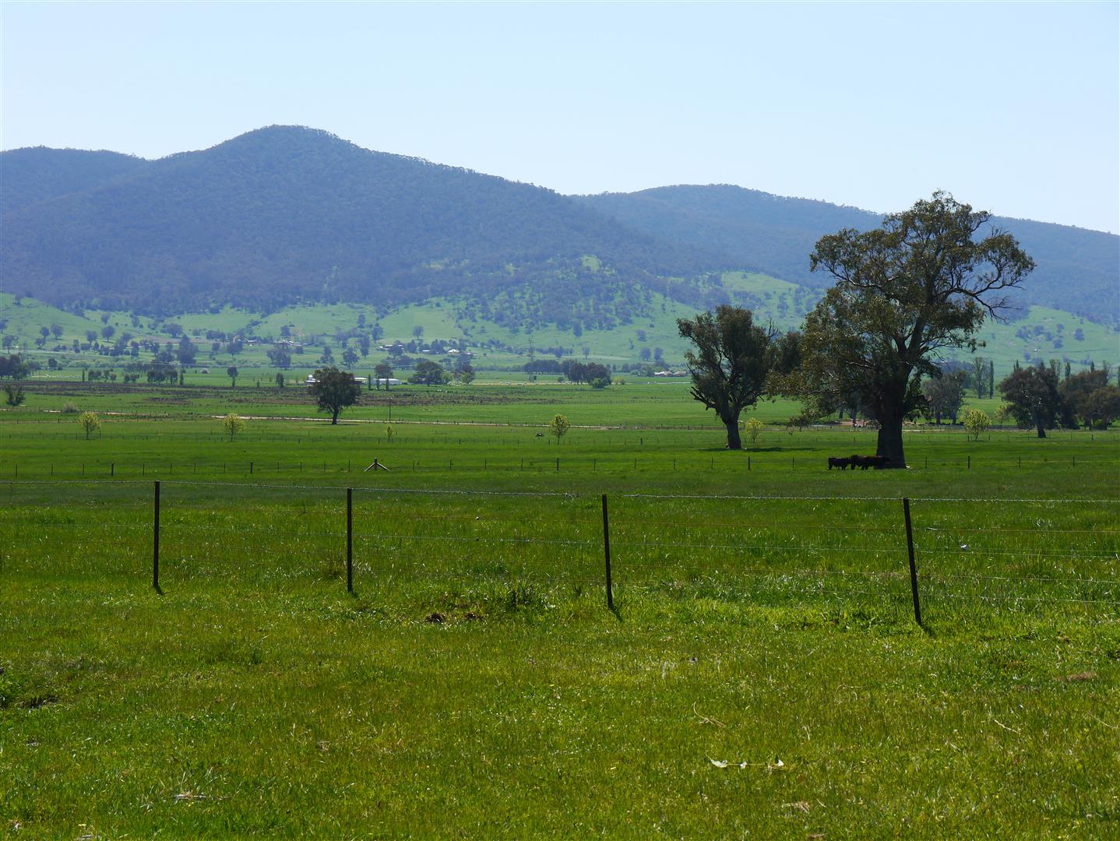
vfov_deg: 18.9
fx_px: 2525
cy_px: 420
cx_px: 560
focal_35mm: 78
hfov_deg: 25.0
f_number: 9
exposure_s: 1/400
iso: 160
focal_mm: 39
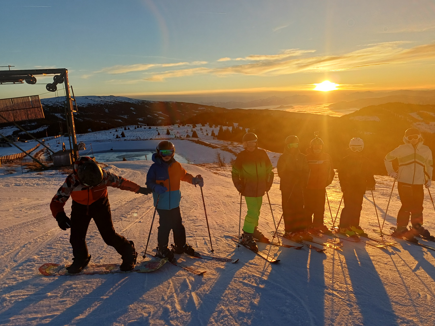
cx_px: 239
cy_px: 148
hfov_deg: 63.3
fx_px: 352
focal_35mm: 28
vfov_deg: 49.7
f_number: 1.8
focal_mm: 4.65
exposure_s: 1/898
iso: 50
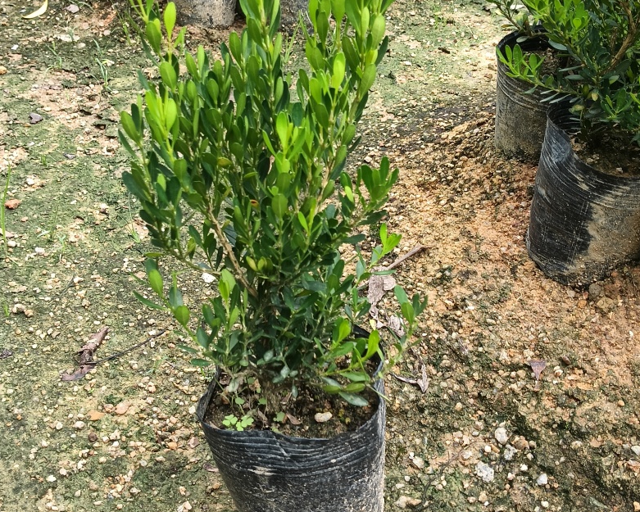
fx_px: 758
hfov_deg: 45.8
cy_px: 214
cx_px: 314
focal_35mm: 40
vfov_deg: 37.3
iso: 50
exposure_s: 1/123
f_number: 1.8
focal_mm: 3.61
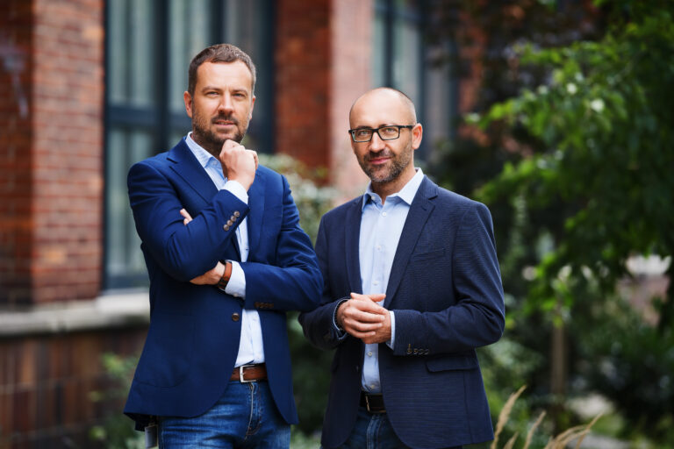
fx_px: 2527
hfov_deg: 15.2
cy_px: 224
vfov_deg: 10.2
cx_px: 337
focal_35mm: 135
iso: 100
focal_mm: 135
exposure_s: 1/500
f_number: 2.2
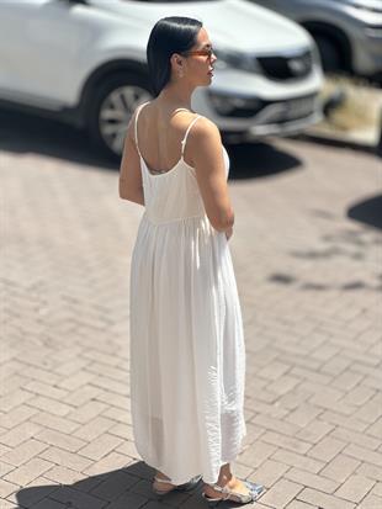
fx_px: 1132
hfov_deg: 19.1
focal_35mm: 77
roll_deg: -0.7
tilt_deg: -14.7
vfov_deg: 25.3
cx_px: 191
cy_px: 254
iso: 32
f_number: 2.8
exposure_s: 1/769
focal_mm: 9
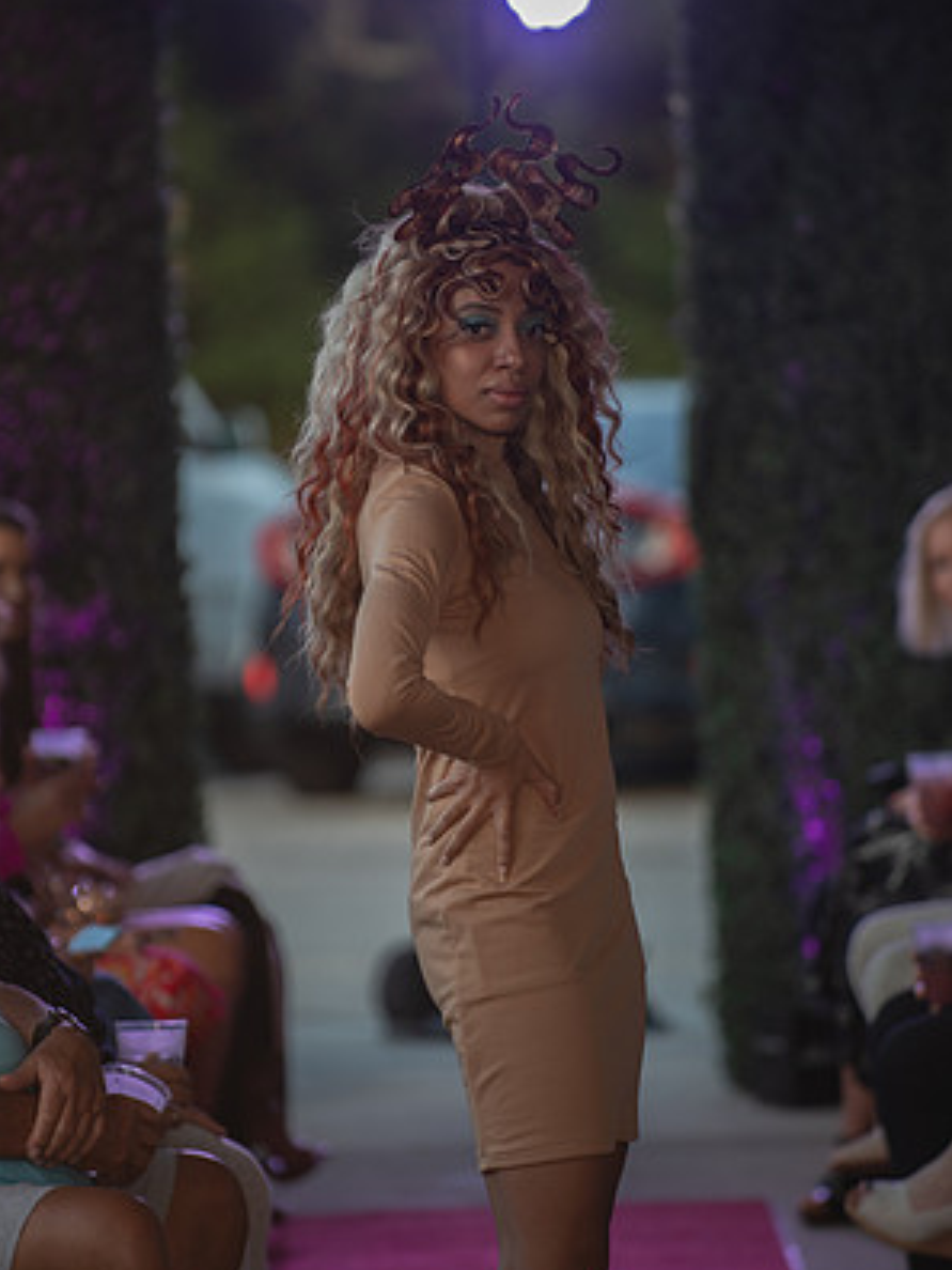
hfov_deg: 5.7
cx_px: 474
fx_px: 9607
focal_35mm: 262
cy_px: 654
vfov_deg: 7.6
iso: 400
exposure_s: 1/250
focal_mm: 200
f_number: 4.5
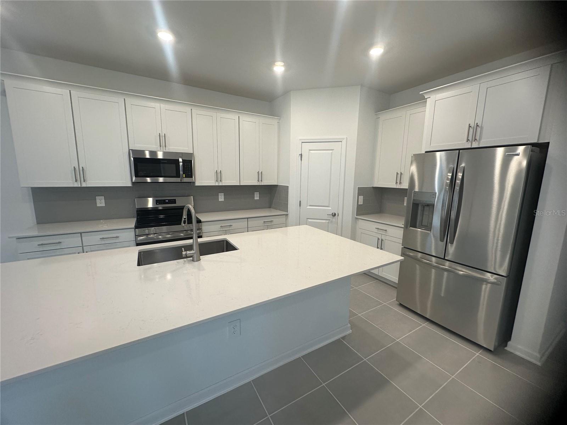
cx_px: 284
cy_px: 212
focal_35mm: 14
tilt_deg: -8.4
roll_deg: -0.8
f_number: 2.2
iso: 160
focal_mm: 2.22
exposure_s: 1/120
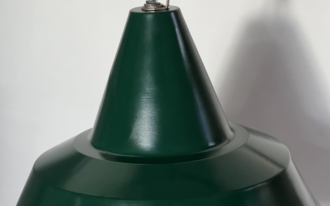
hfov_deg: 18.9
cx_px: 166
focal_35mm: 110
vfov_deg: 11.9
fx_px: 989
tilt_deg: -16.3
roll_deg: -3.0
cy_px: 144
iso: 500
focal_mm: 9
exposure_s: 1/60
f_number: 2.8
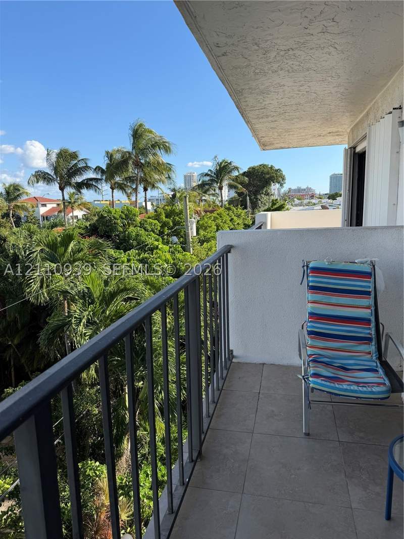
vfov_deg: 71.6
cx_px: 202
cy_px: 270
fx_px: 373
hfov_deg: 56.8
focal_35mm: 24
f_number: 1.78
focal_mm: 6.76
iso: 80
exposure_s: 1/2370
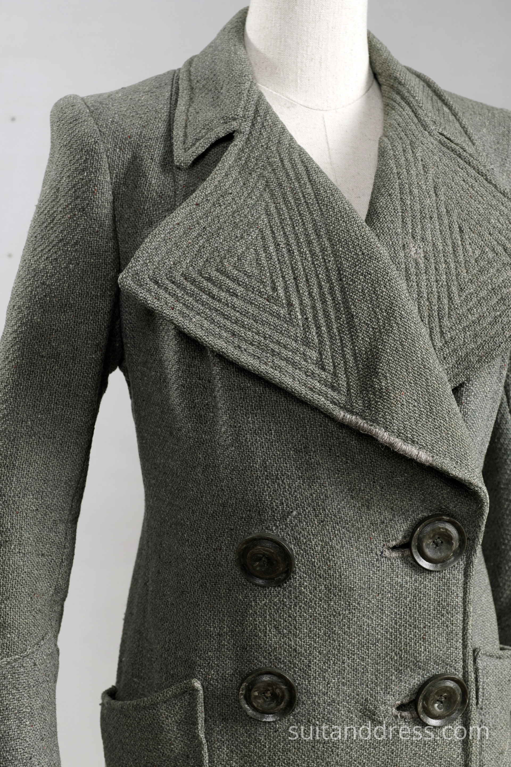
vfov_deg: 41.1
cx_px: 256
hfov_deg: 28.1
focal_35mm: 48
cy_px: 384
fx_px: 1022
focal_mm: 32
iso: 250
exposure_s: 1/20
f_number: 5.6
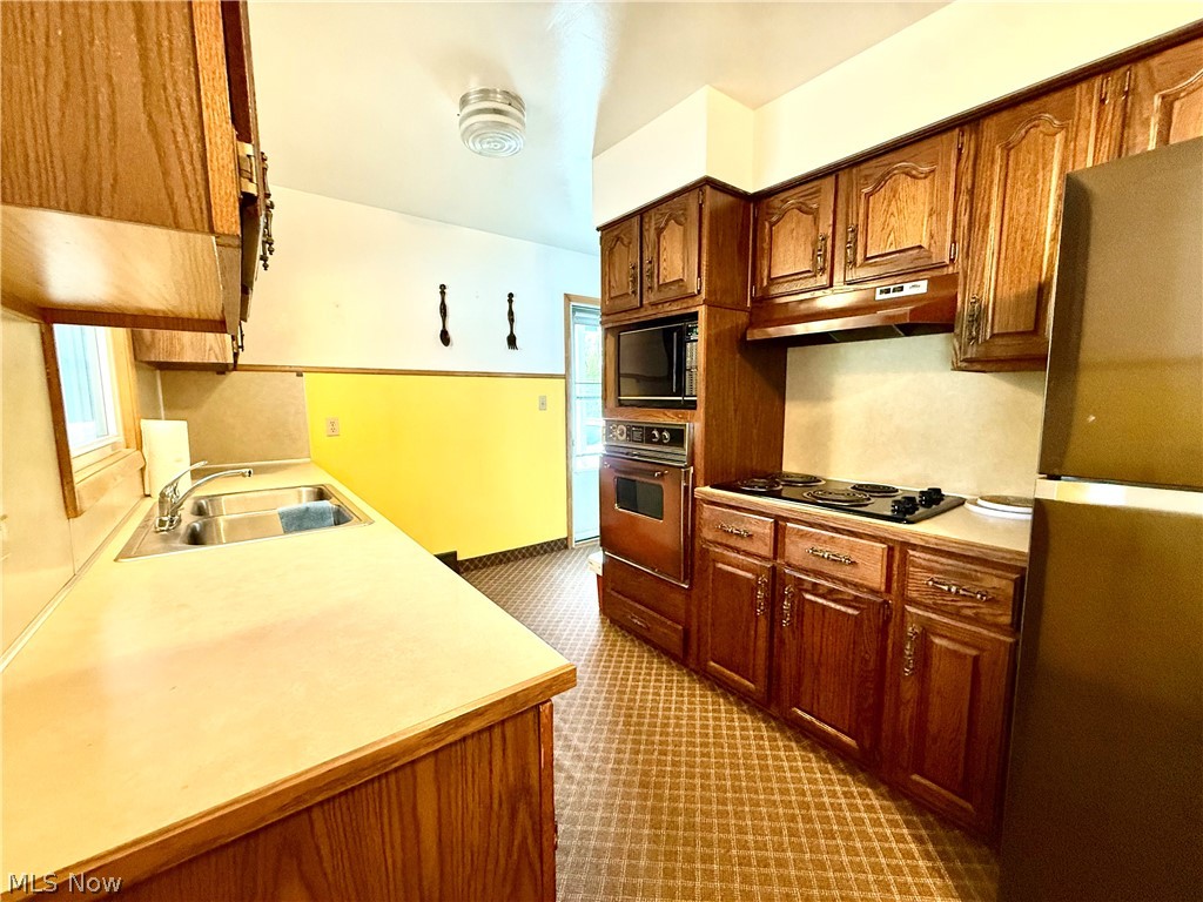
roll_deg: +0.3
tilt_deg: -6.1
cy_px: 451
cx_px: 602
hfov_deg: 102.1
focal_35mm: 14
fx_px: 487
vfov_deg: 85.7
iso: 500
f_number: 2.2
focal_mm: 2.22
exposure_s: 1/60
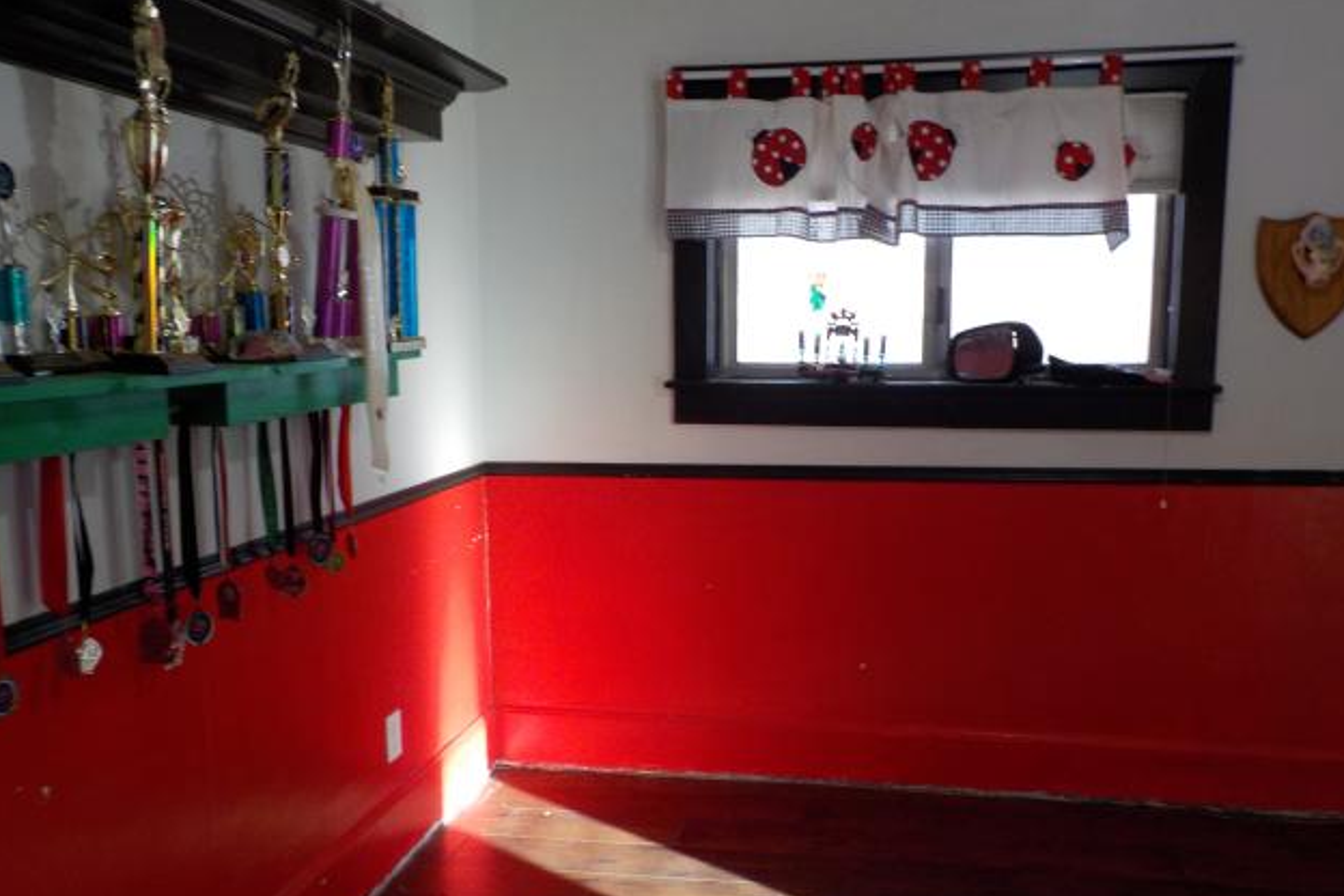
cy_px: 508
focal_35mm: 32
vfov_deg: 41.0
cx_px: 668
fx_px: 1195
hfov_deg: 58.7
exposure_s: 1/30
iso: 140
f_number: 3.3
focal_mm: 4.1
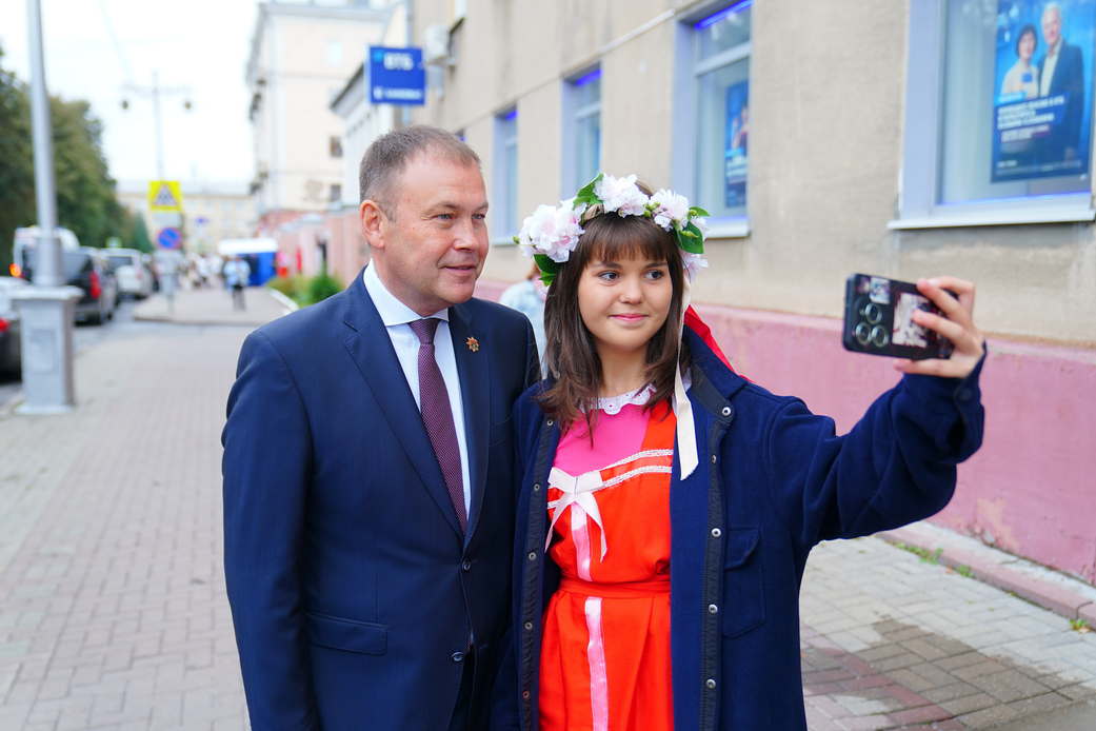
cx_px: 548
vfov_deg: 38.9
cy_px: 366
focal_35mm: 34
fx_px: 1035
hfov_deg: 55.8
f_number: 2.8
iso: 320
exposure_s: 1/250
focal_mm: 34
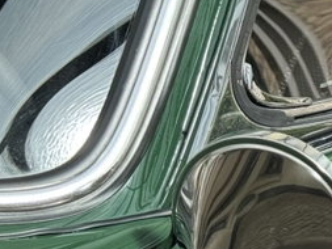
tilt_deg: -12.8
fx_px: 1862
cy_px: 37
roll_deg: -4.4
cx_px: 627
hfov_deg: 9.6
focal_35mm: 194
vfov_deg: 7.6
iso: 64
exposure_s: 1/1366
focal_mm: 6.76
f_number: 1.78
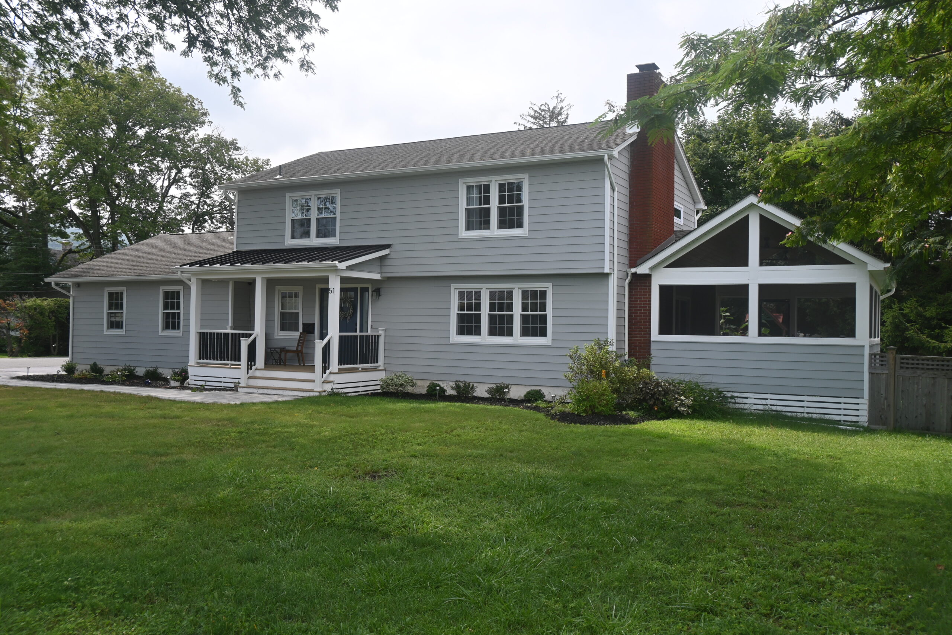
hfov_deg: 59.5
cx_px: 476
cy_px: 318
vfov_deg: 41.7
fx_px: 833
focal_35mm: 32
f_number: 6.3
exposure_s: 1/320
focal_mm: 21
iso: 100
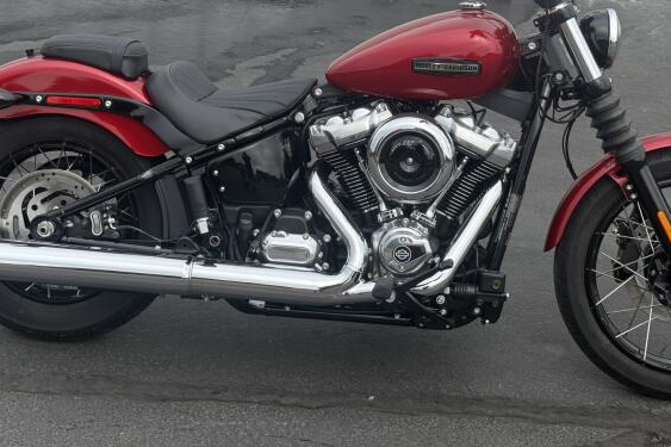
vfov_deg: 19.0
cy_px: 99
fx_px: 1323
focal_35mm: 71
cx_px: 361
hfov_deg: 28.5
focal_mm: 6.76
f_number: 1.78
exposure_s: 1/2146
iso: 64
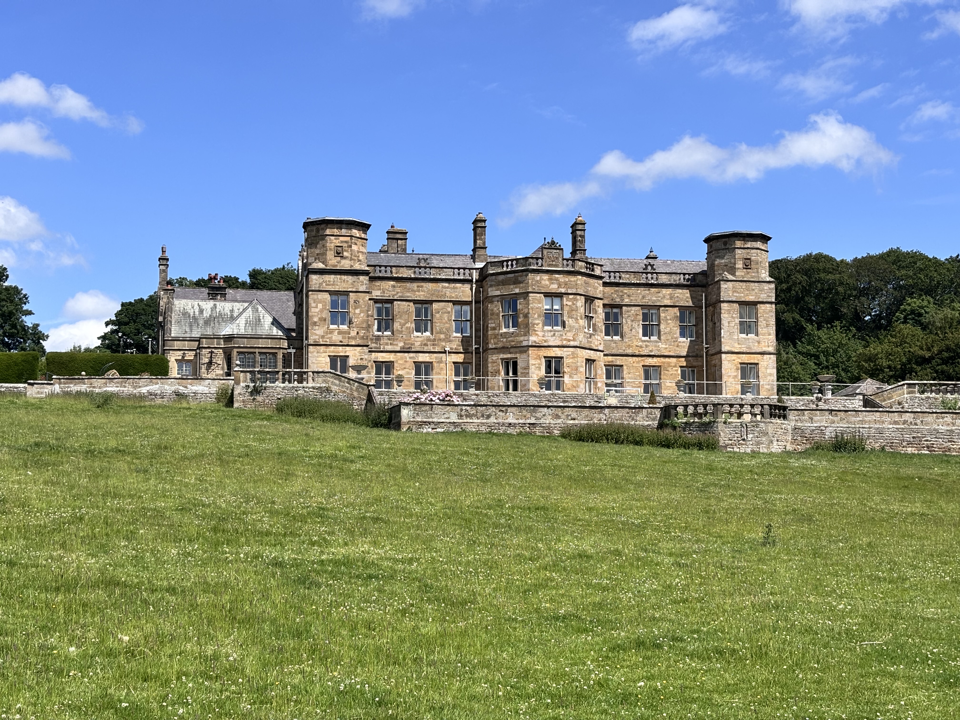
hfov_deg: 36.8
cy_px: 360
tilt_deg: +5.9
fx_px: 1442
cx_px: 480
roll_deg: +0.9
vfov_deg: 28.0
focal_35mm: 52
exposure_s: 1/2778
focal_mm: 5.96
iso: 32
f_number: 1.6
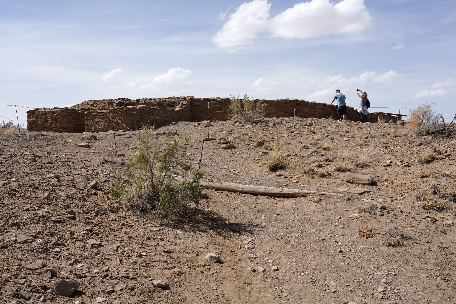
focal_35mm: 34
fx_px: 431
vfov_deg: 38.9
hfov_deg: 55.8
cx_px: 228
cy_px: 152
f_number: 18
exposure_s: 1/100
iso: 100
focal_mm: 34
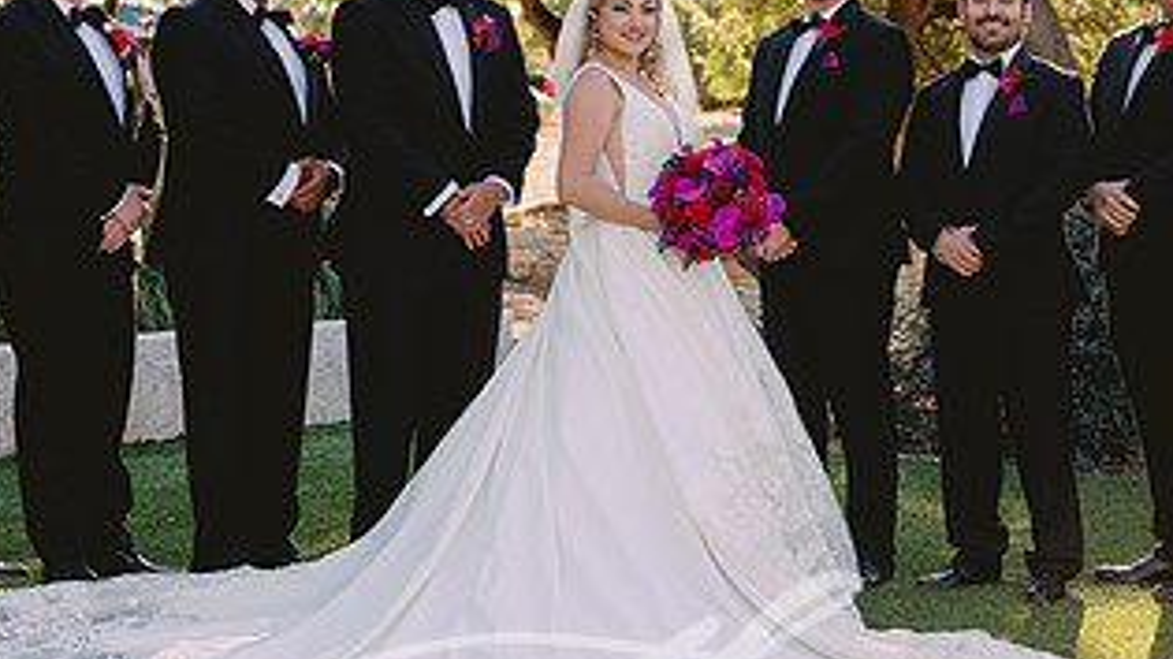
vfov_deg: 14.7
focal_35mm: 82
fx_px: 2550
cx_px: 632
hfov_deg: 25.9
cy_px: 376
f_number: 3.5
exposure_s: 1/250
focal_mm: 38
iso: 100
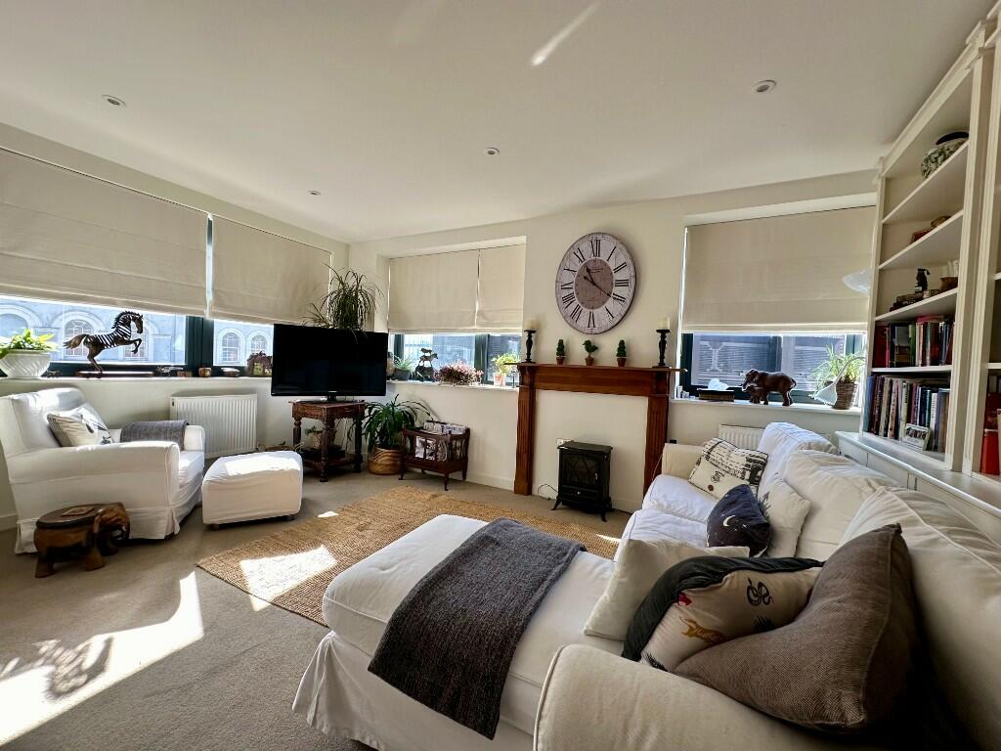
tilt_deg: -2.0
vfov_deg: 85.7
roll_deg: -2.6
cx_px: 500
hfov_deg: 102.1
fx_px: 405
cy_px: 376
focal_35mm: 14
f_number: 2.2
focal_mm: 2.22
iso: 100
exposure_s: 1/99
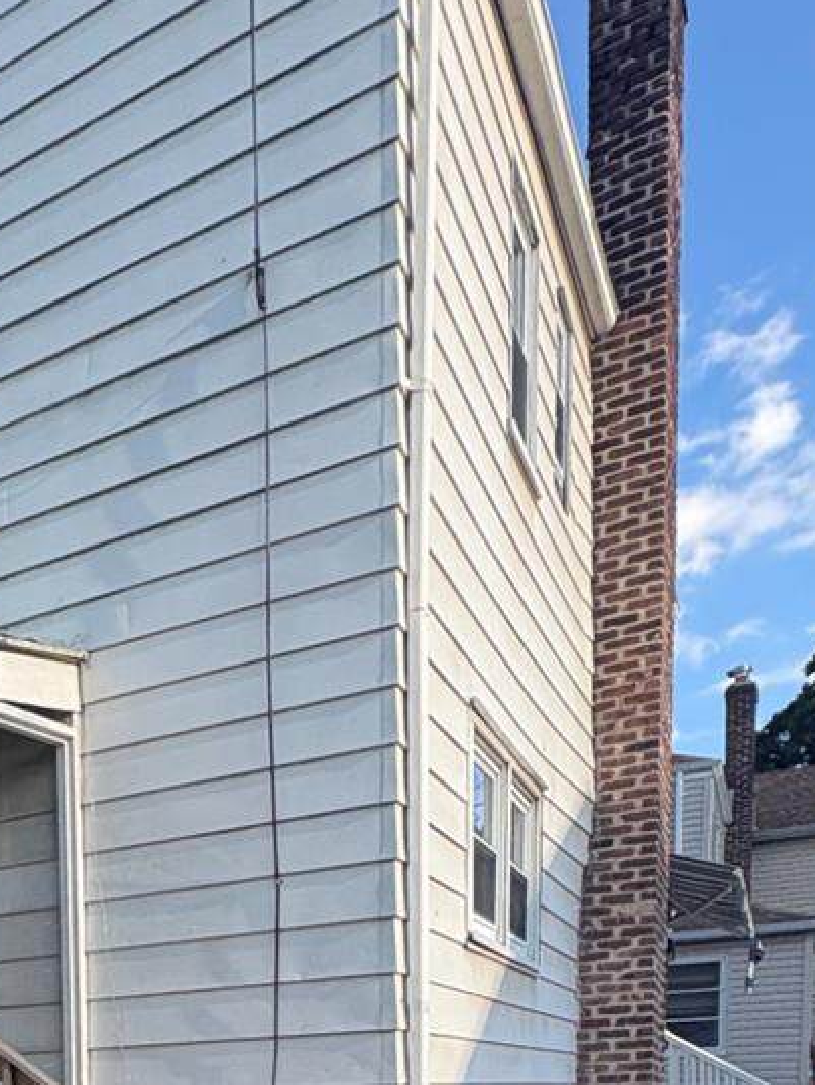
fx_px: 1223
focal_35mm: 39
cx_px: -57
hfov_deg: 32.8
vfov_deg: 38.9
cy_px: 1210
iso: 40
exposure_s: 1/669
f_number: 2.2
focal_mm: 2.22
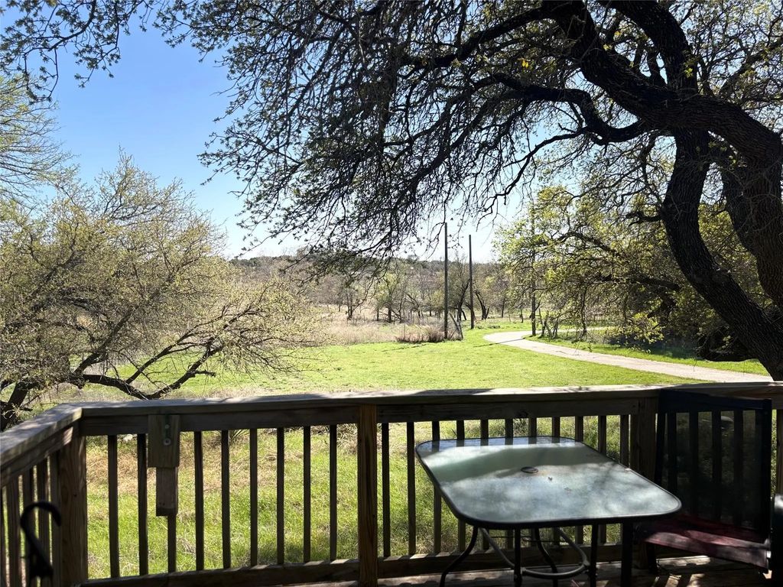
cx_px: 392
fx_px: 588
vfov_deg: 53.1
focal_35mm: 26
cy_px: 294
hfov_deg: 67.3
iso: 50
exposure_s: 1/2105
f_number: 1.6
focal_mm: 5.96
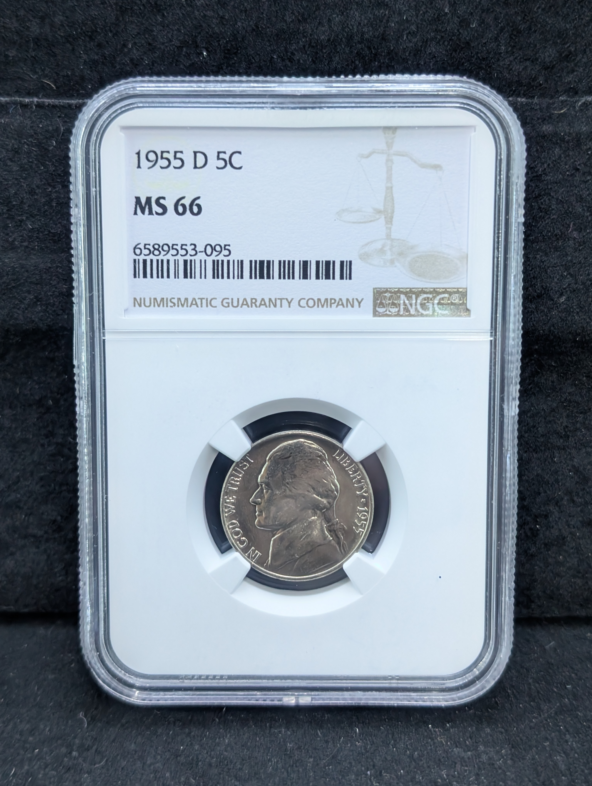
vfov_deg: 38.9
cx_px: 296
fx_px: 1115
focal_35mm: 49
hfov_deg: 29.7
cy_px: 393
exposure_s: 1/50.1
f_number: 1.68
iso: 367
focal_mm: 6.9
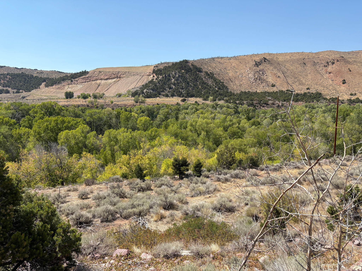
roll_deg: -1.8
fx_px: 272
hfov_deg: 67.3
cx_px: 181
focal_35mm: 26
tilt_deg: -6.9
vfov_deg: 53.1
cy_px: 136
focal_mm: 5.96
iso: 50
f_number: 1.6
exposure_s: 1/2865
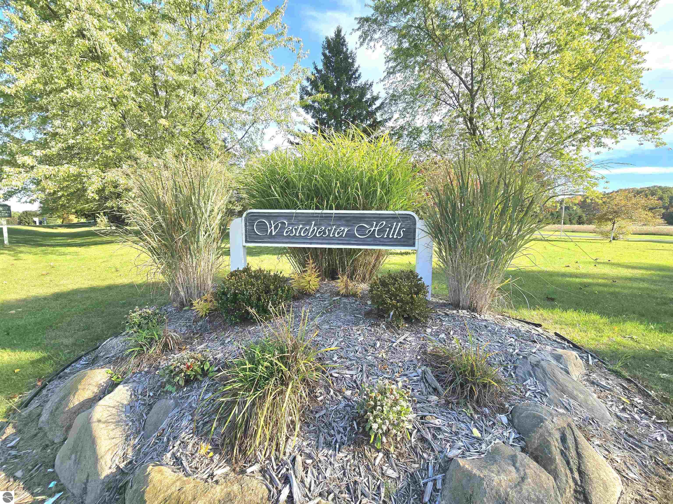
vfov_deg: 89.9
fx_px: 253
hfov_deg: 106.2
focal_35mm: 13
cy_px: 252
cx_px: 336
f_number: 2.2
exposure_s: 1/1111
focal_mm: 2.2
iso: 50
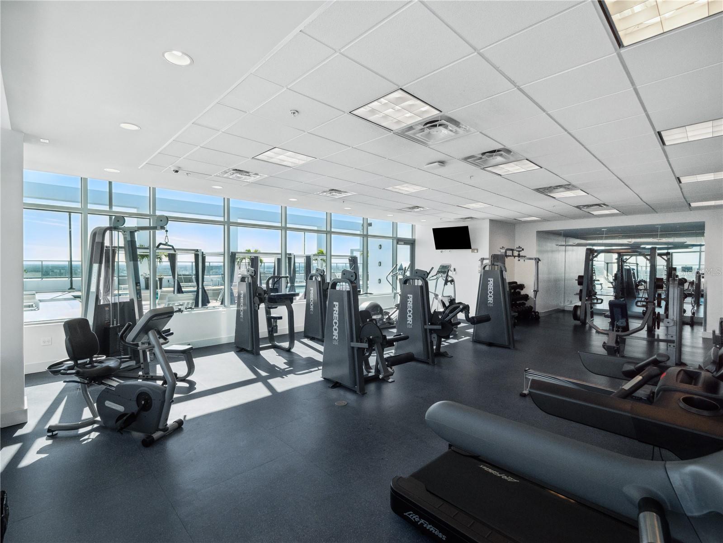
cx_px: 362
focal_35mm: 16
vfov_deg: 78.1
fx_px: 334
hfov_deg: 94.5
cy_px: 272
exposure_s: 1/500
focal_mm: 8
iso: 1600
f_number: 7.1
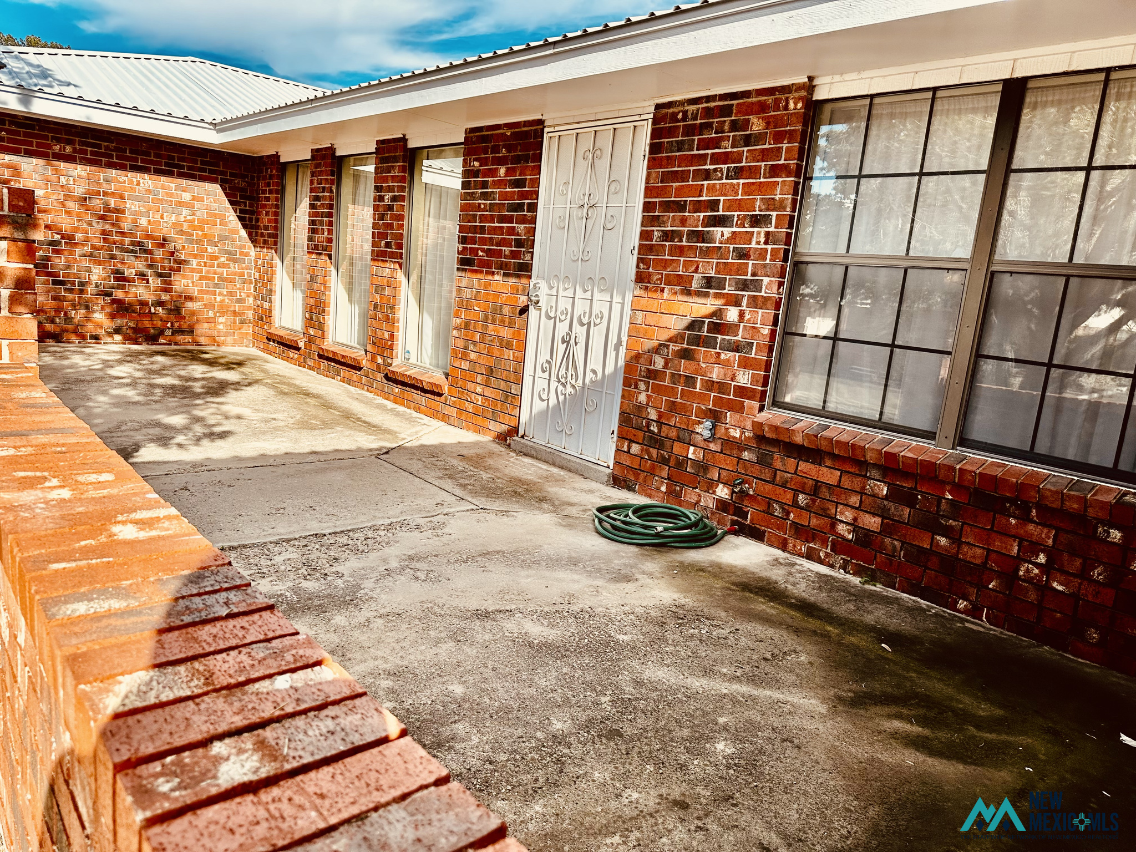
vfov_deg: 56.8
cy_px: 426
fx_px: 788
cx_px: 568
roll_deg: -5.4
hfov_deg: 71.6
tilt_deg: -9.3
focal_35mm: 24
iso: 80
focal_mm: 6.86
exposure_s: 1/1393
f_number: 1.78
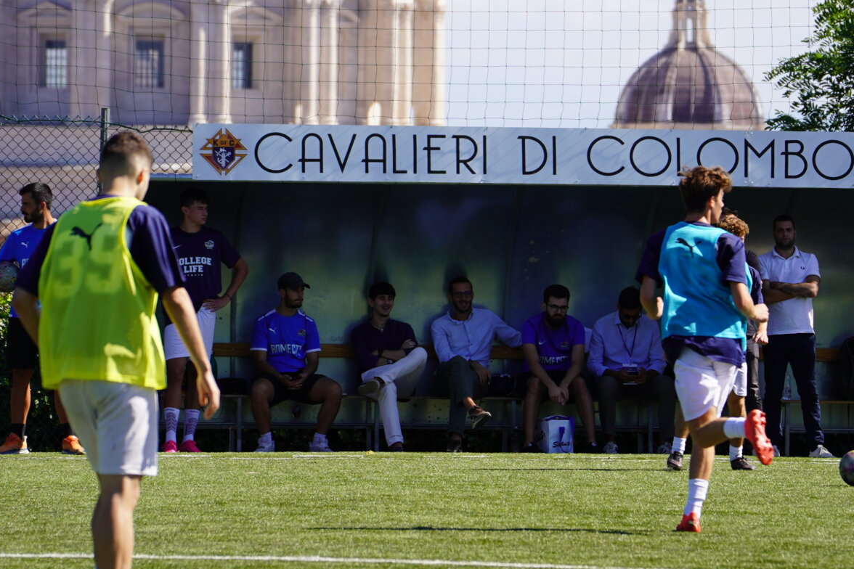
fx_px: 8777
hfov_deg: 5.6
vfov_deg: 3.7
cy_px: 85
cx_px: 424
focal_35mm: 370
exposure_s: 1/400
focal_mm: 170
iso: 100
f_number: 5.6
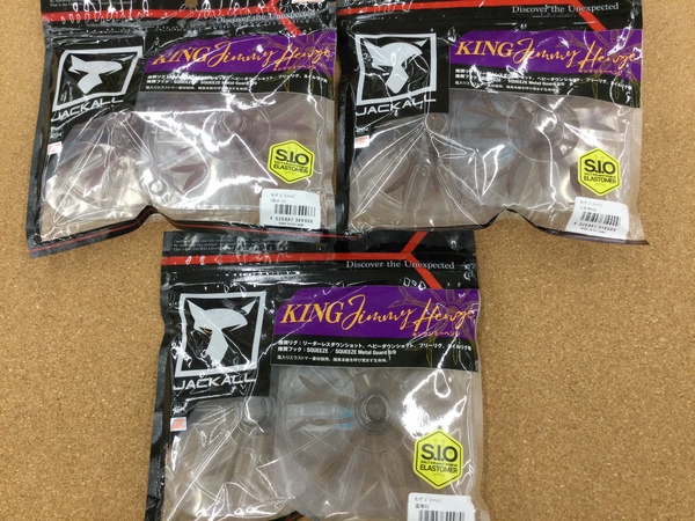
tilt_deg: -77.7
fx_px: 622
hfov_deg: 58.4
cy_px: 260
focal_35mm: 31
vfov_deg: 45.4
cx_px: 348
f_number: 2.4
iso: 40
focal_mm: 3.3
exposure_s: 1/30
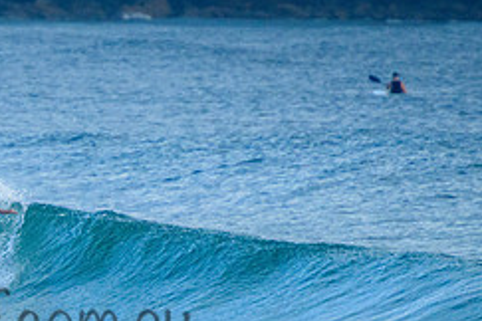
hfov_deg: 1.6
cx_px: -59
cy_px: 317
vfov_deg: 1.0
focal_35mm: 1314
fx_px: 17592
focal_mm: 400
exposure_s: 1/1600
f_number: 5.6
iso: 1400
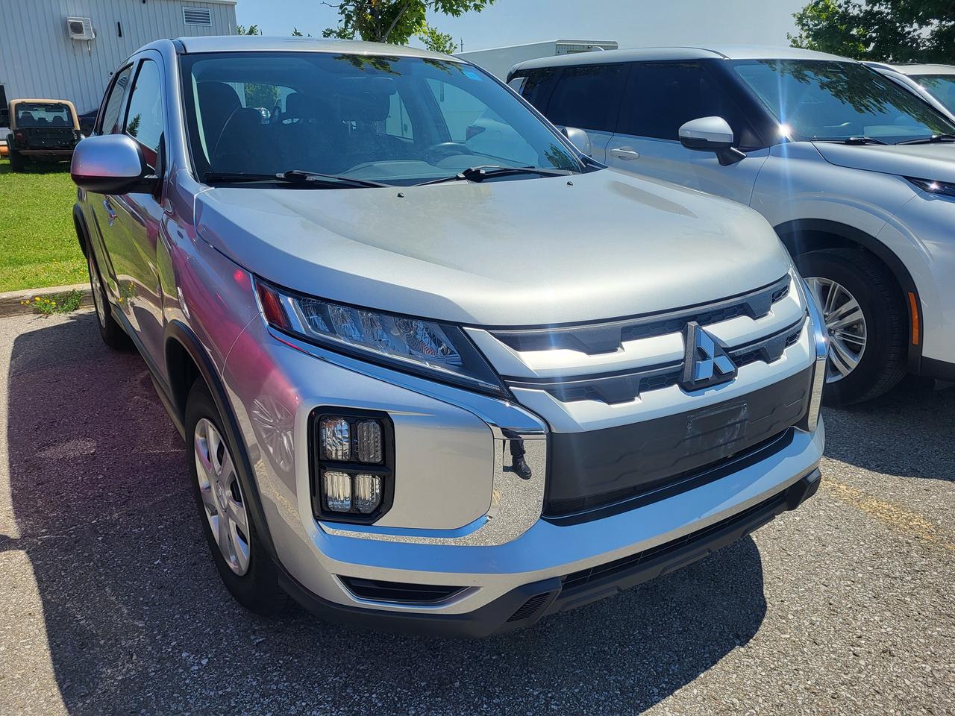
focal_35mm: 26
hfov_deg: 67.3
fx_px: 717
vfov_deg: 53.1
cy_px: 358
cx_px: 478
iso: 40
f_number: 1.8
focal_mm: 5.4
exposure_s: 1/2945
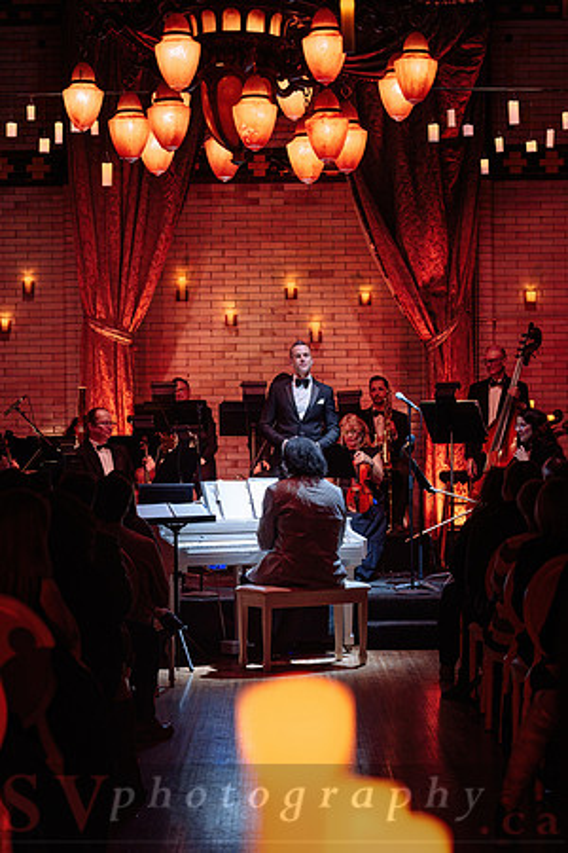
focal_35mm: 84
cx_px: 284
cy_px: 426
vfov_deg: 24.2
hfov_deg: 16.3
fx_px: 1988
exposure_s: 1/80
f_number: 3.5
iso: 2000
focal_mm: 84
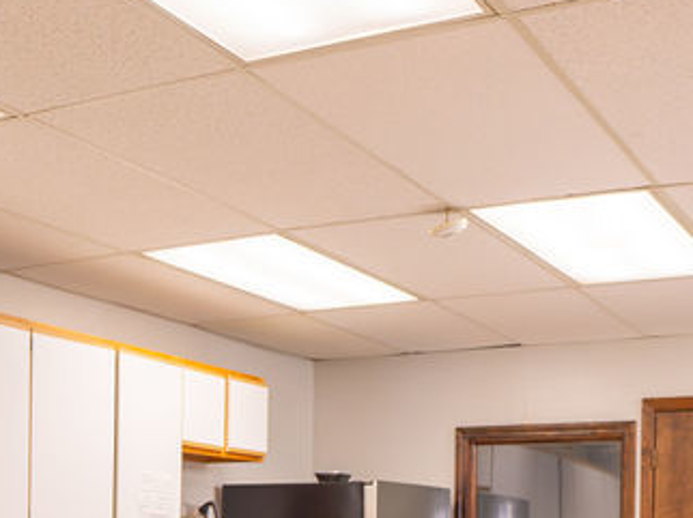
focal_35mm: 61
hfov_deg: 31.7
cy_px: 617
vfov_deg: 22.2
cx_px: 308
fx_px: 1220
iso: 800
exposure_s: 1/60
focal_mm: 16
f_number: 5
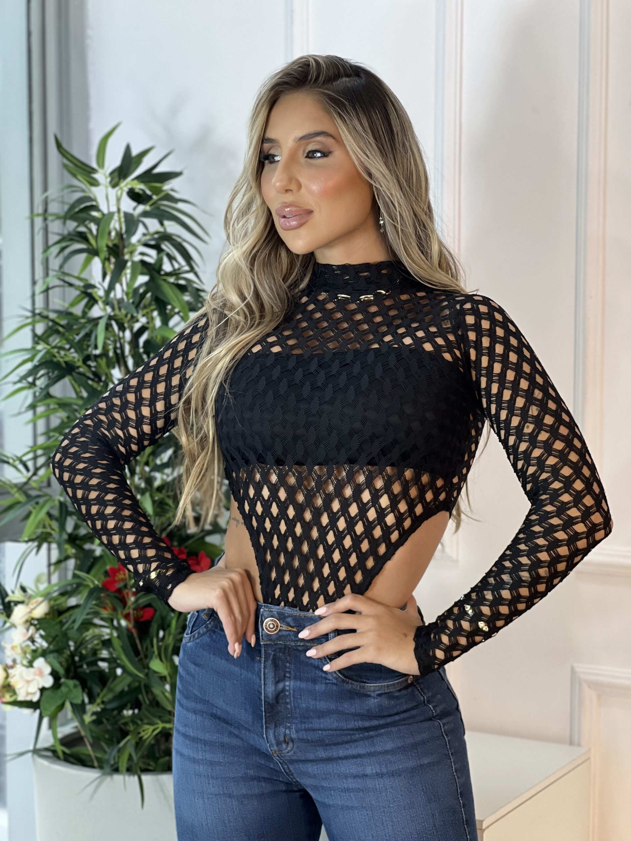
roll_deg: -0.1
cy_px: 420
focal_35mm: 77
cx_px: 316
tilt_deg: -3.5
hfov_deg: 19.1
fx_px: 1871
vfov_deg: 25.3
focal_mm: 9
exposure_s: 1/120
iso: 160
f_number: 2.8
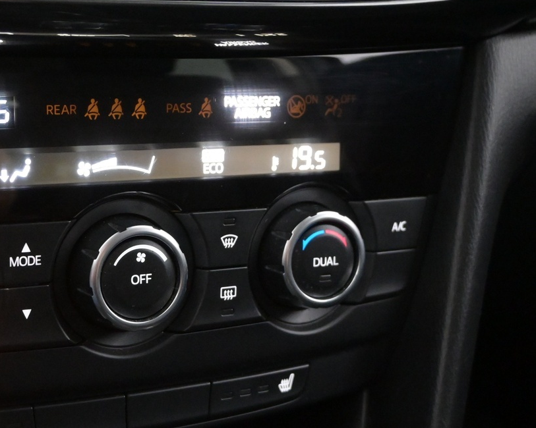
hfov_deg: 31.2
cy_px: 262
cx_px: 111
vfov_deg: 25.8
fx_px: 935
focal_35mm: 59
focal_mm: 21
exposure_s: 1/30
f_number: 4
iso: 5000
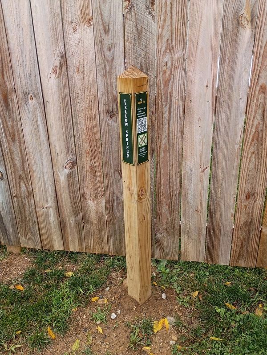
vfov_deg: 61.7
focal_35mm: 29
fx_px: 298
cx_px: 134
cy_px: 178
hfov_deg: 48.2
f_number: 1.8
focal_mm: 4.27
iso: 100
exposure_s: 1/195
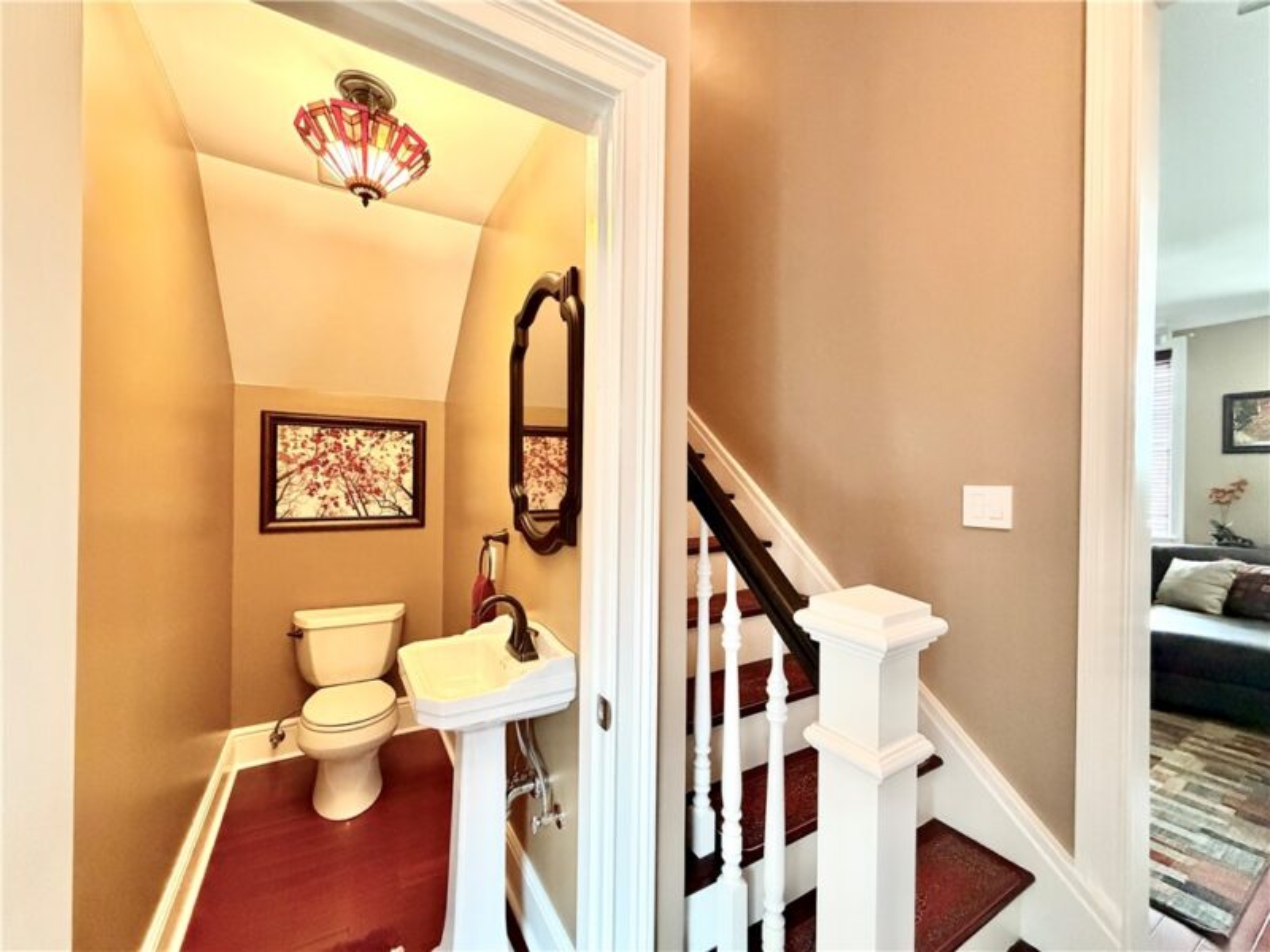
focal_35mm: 14
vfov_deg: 85.7
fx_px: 514
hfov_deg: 102.1
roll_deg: -0.5
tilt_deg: -0.8
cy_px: 476
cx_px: 635
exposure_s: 1/60
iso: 800
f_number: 2.2
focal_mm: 2.22
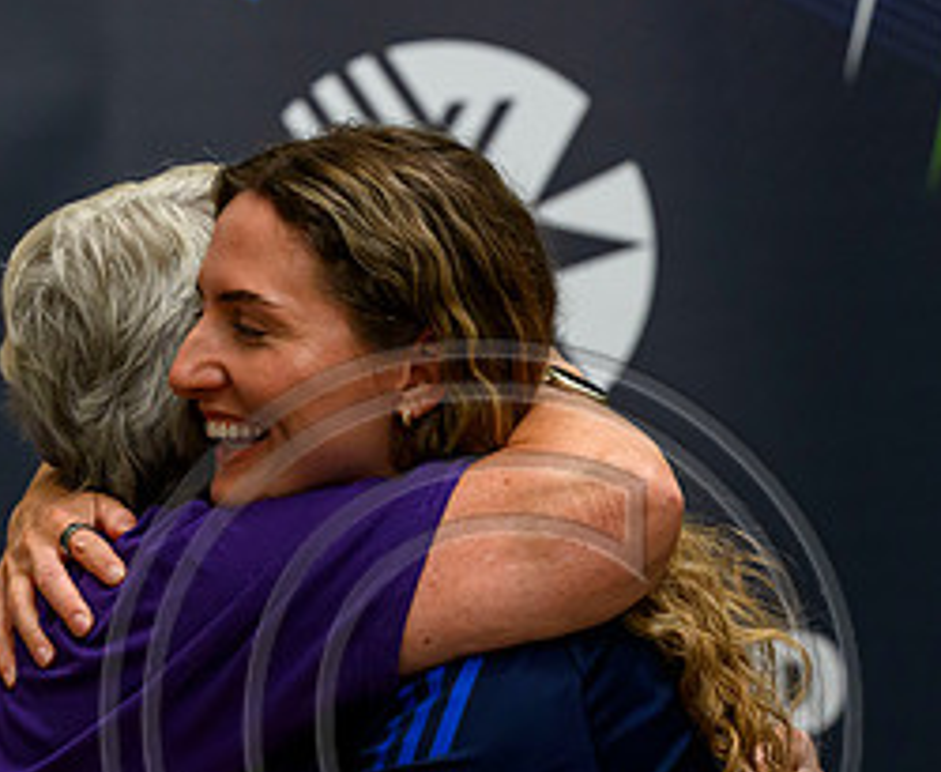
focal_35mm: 192
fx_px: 5400
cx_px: 418
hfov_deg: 10.0
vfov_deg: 8.2
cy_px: 635
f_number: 3.5
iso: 4000
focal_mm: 70
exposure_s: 1/400
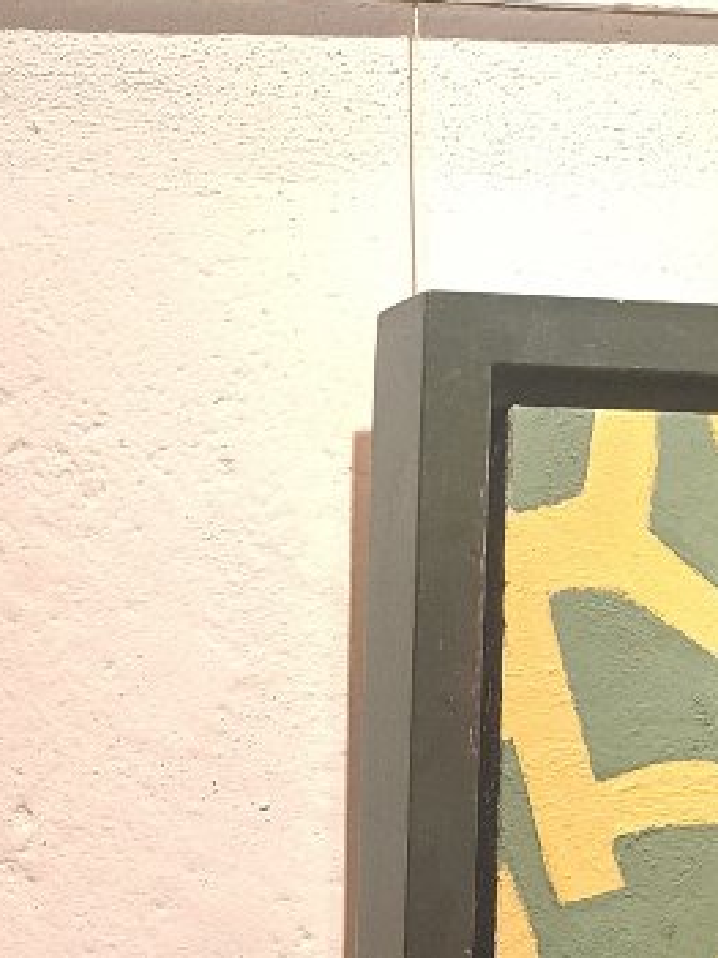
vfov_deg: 23.2
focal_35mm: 82
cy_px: 868
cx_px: -450
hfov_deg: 16.0
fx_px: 2269
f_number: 1.8
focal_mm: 5.23
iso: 320
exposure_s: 1/50
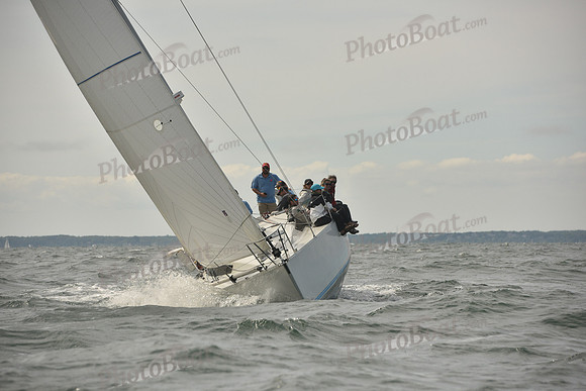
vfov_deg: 6.9
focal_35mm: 200
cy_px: 196
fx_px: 3256
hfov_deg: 10.3
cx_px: 293
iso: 320
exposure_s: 1/1000
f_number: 7.1
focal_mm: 200
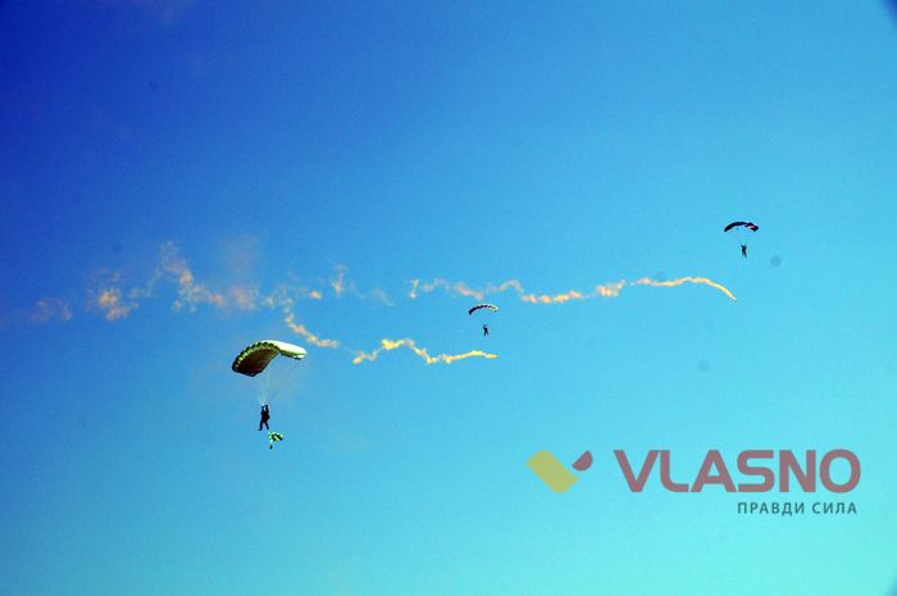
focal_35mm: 68
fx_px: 1680
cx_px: 448
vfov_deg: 20.1
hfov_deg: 29.9
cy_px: 298
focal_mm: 45
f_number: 13
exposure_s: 1/320
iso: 100
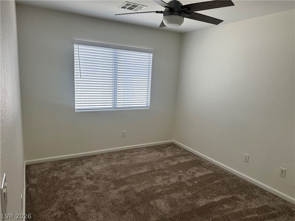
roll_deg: -3.3
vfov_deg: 56.8
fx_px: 205
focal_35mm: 24
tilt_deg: -11.2
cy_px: 110
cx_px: 148
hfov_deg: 71.6
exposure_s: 1/120
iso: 125
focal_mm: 6.86
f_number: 1.78
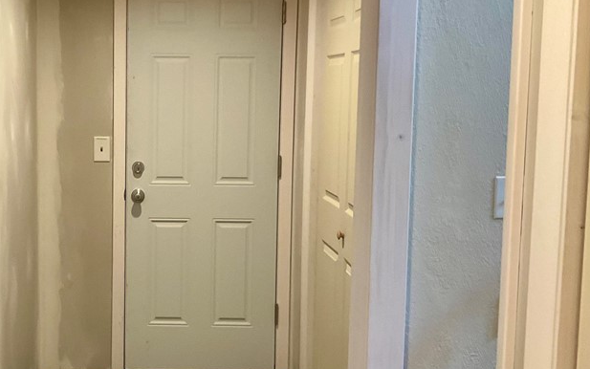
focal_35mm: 51
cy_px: 165
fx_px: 820
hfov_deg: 38.3
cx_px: 134
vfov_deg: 25.3
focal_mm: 3
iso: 100
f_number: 1.8
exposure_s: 1/60
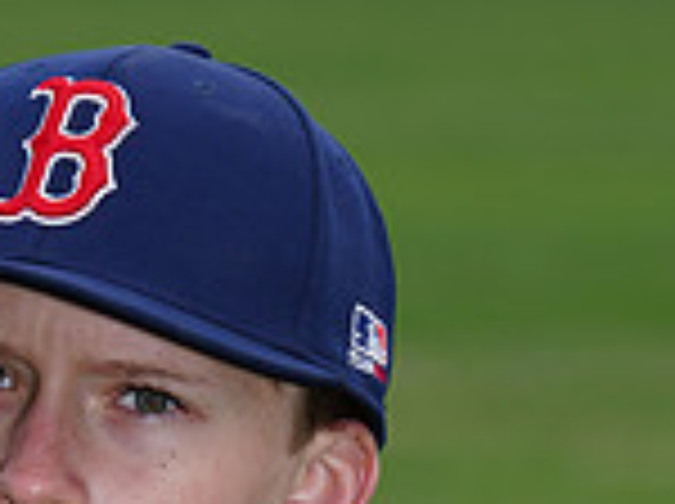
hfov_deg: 2.8
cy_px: 718
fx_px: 13901
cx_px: 194
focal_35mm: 714
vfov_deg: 2.1
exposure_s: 1/250
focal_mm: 192
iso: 200
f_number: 9
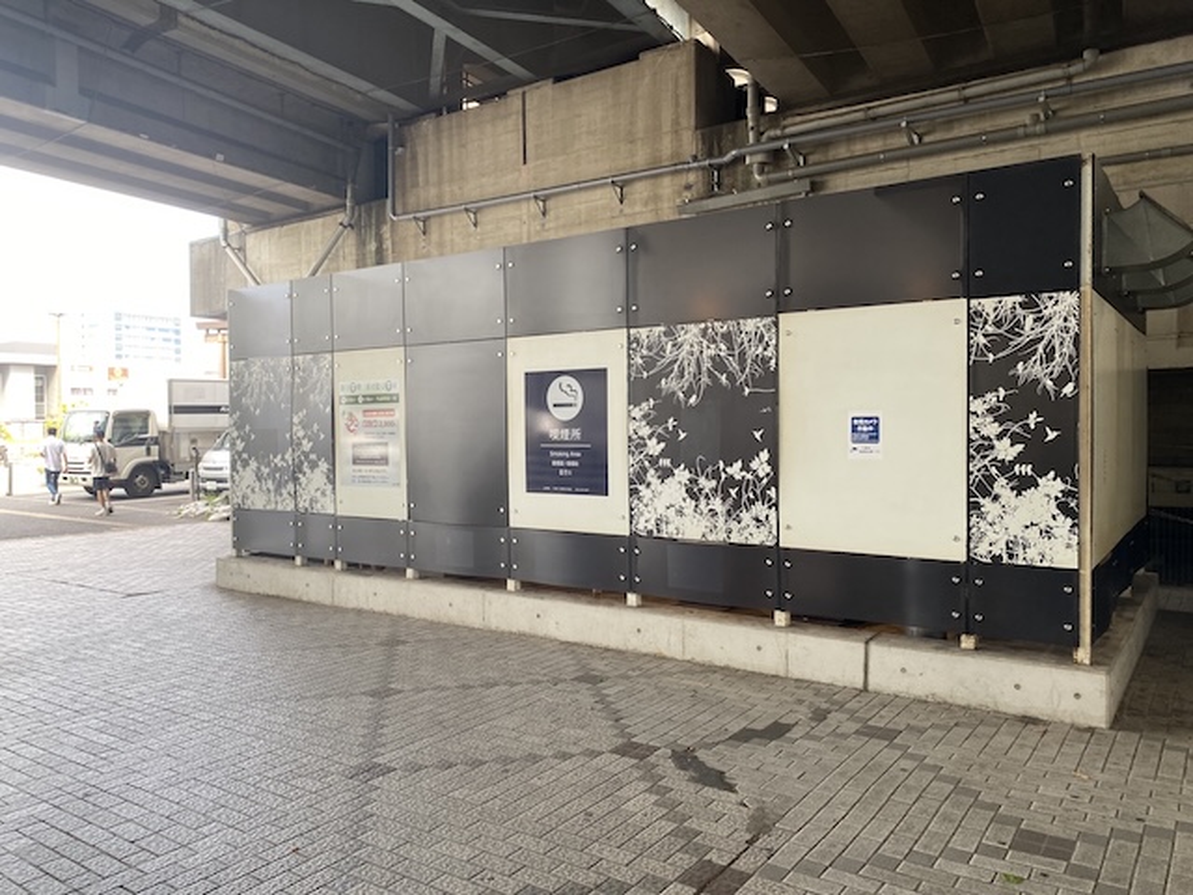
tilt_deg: -1.3
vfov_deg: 53.1
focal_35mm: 26
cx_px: 596
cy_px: 448
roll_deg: +0.6
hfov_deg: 67.3
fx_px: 896
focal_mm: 4.25
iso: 64
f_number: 1.8
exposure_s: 1/122
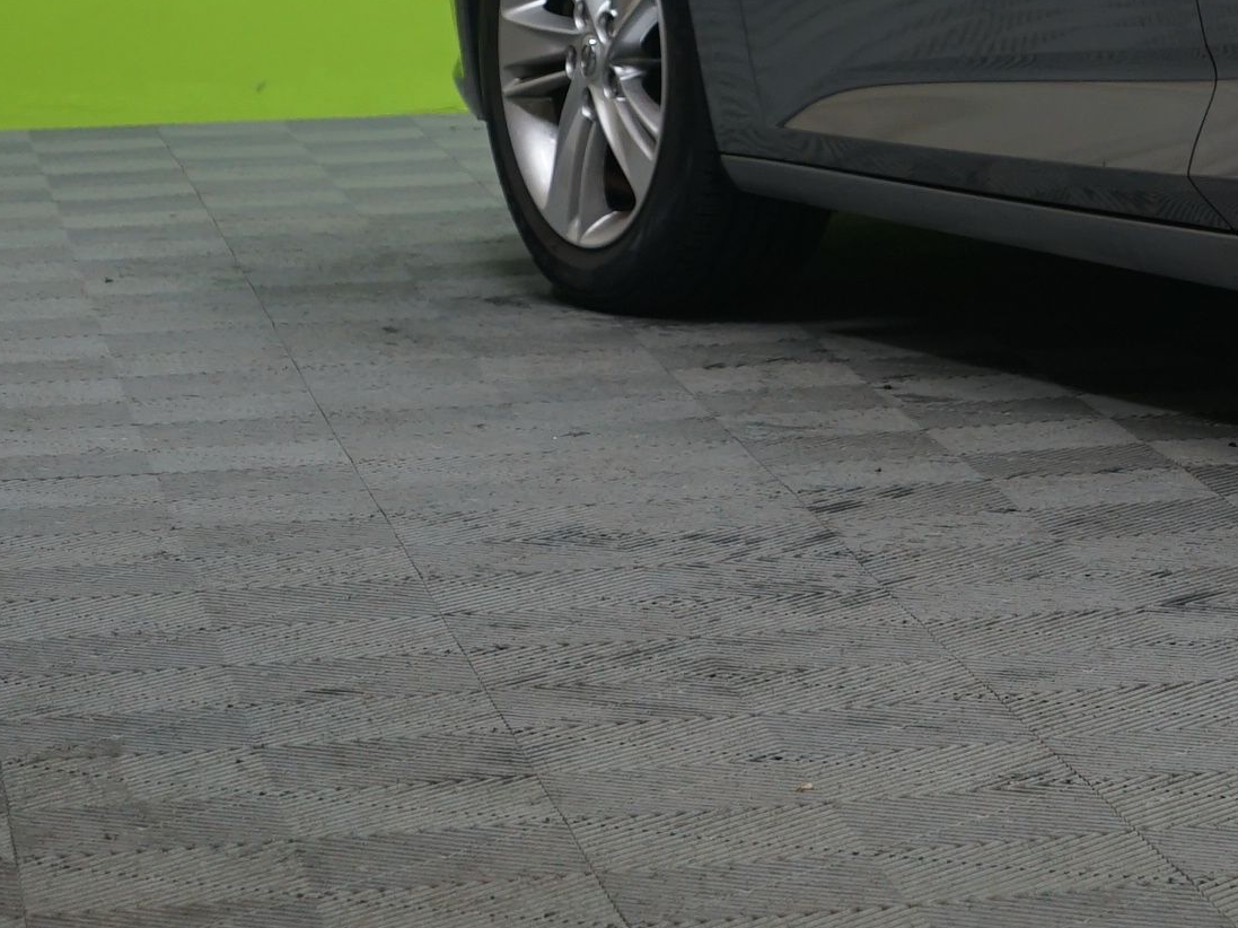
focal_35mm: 176
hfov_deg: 10.6
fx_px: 6292
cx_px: 2211
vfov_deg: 8.3
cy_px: -411
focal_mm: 51
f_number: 4.5
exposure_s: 1/25
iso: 500
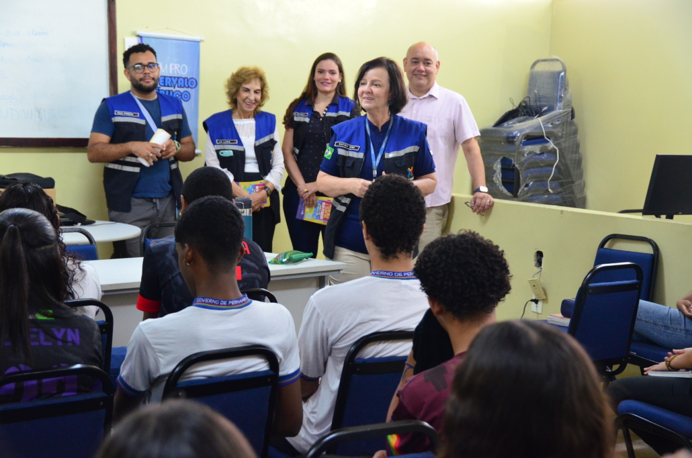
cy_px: 229
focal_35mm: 72
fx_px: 1381
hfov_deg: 28.1
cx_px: 346
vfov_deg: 18.8
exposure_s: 1/80
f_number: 5.6
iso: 2000
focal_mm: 48
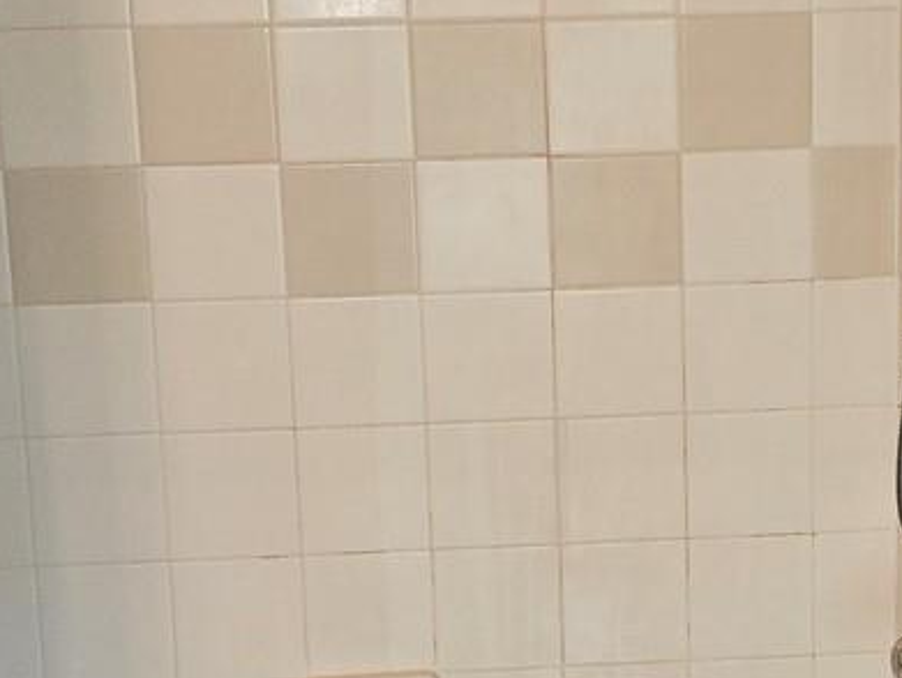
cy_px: 475
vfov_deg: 15.7
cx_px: 602
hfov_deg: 20.8
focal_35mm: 94
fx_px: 2452
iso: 125
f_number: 1.7
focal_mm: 6.3
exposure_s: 1/60
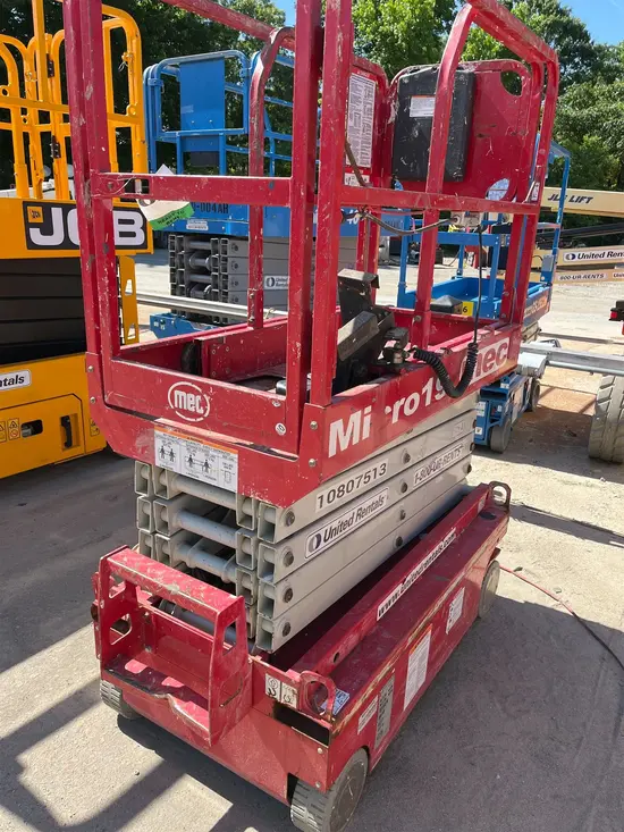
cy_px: 416
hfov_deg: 53.1
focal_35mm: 26
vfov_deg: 67.3
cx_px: 312
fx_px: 625
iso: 50
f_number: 1.6
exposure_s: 1/1339
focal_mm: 5.1
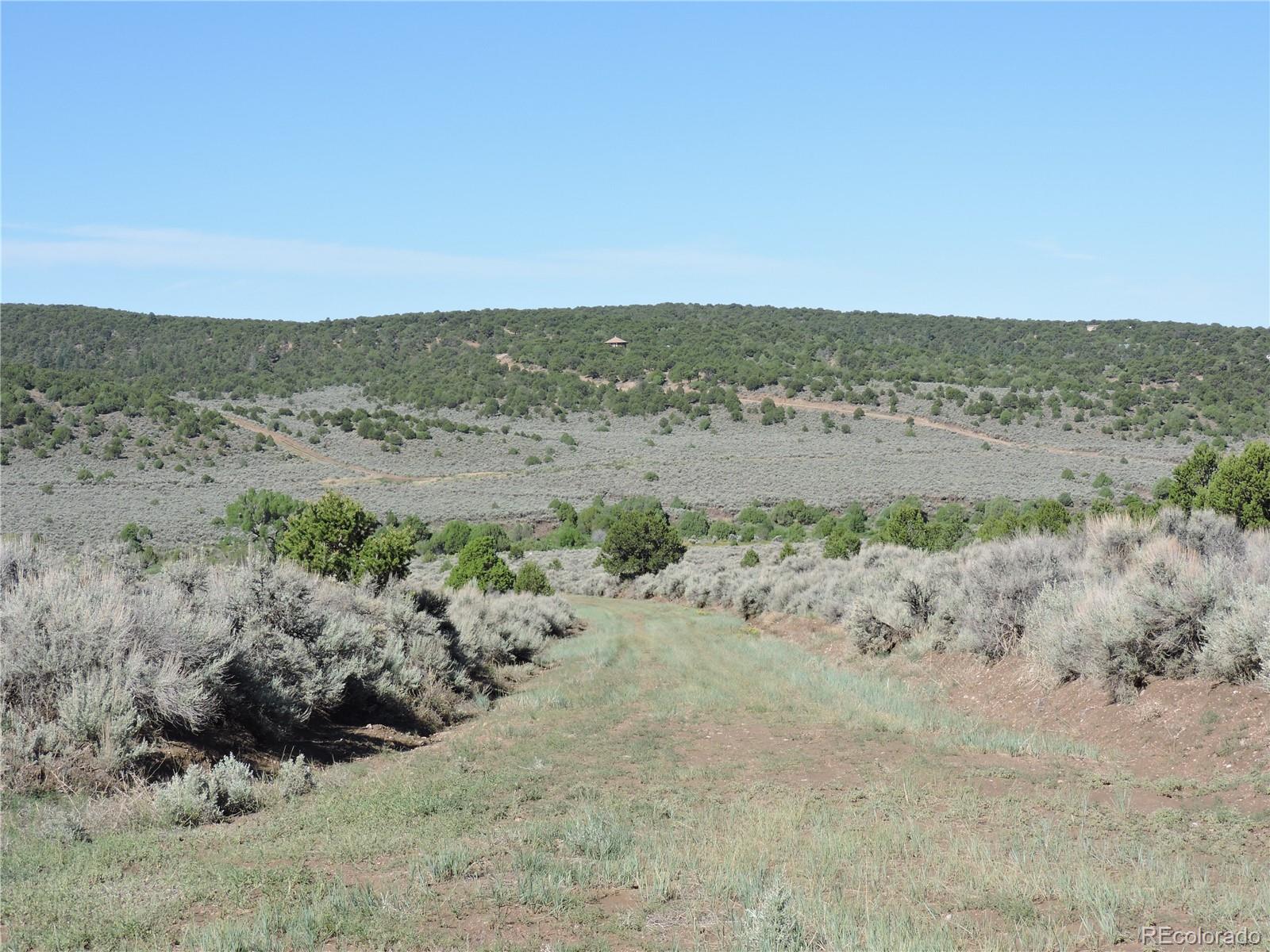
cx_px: 635
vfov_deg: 24.4
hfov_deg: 32.2
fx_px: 2201
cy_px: 476
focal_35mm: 60
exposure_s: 1/640
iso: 100
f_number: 3.7
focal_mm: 10.7
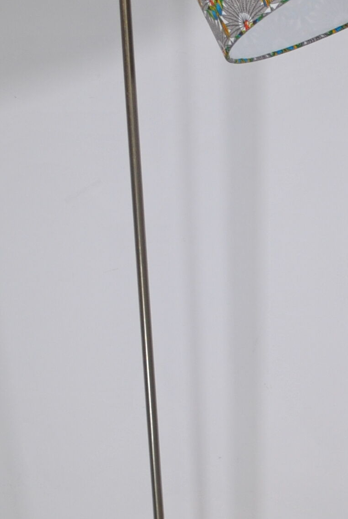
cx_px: 329
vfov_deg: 15.3
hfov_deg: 10.3
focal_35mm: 133
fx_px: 1922
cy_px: 377
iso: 200
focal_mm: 26
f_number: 4.2
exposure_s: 1/100
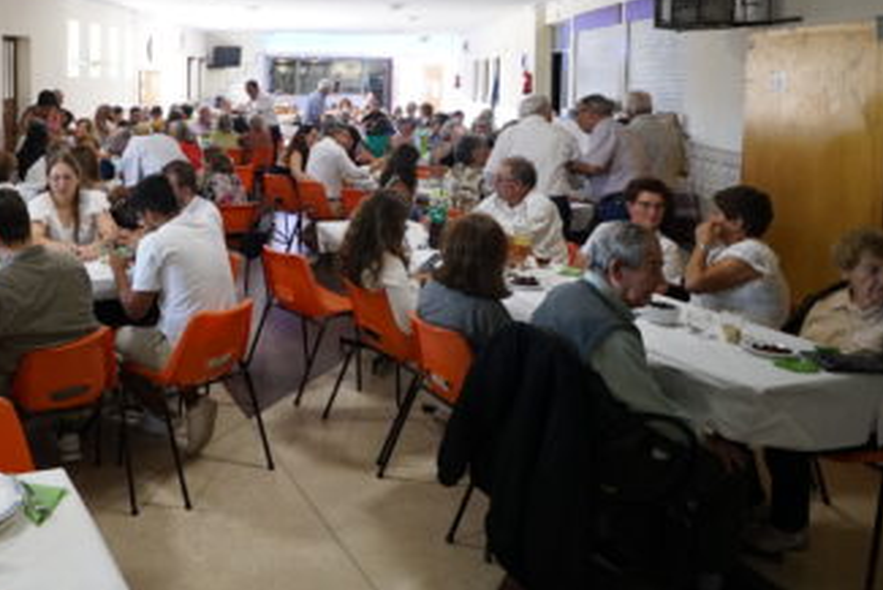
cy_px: 120
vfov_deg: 40.6
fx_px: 761
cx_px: 129
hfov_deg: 54.4
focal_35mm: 31
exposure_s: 1/200
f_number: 2.8
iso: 2500
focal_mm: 16
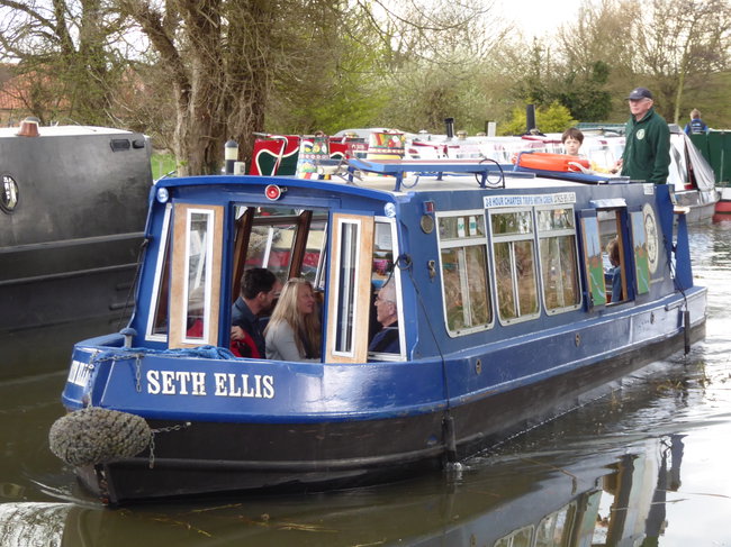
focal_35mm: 106
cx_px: 366
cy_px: 274
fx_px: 2238
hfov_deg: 18.6
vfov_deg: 14.0
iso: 320
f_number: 5.1
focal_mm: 19
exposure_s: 1/60
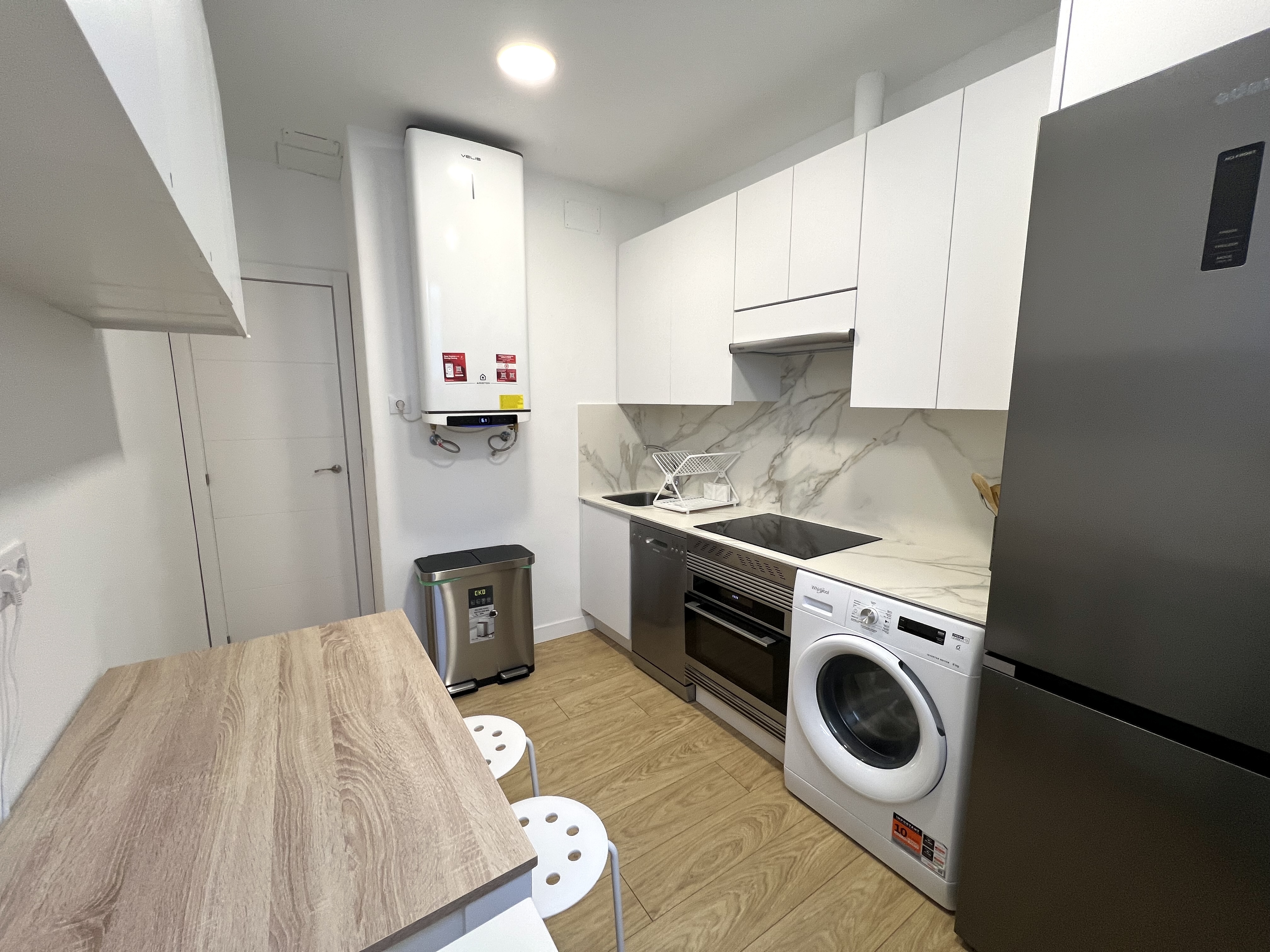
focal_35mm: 13
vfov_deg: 89.9
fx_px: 477
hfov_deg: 106.2
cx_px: 635
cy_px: 476
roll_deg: -0.2
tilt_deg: -9.0
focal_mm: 1.57
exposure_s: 1/100
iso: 125
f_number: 1.8
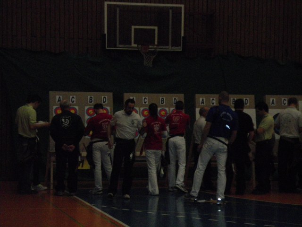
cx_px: 151
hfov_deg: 17.1
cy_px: 114
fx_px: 1003
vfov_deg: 12.9
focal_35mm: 115
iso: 800
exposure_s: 1/160
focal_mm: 20.6
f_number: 5.2
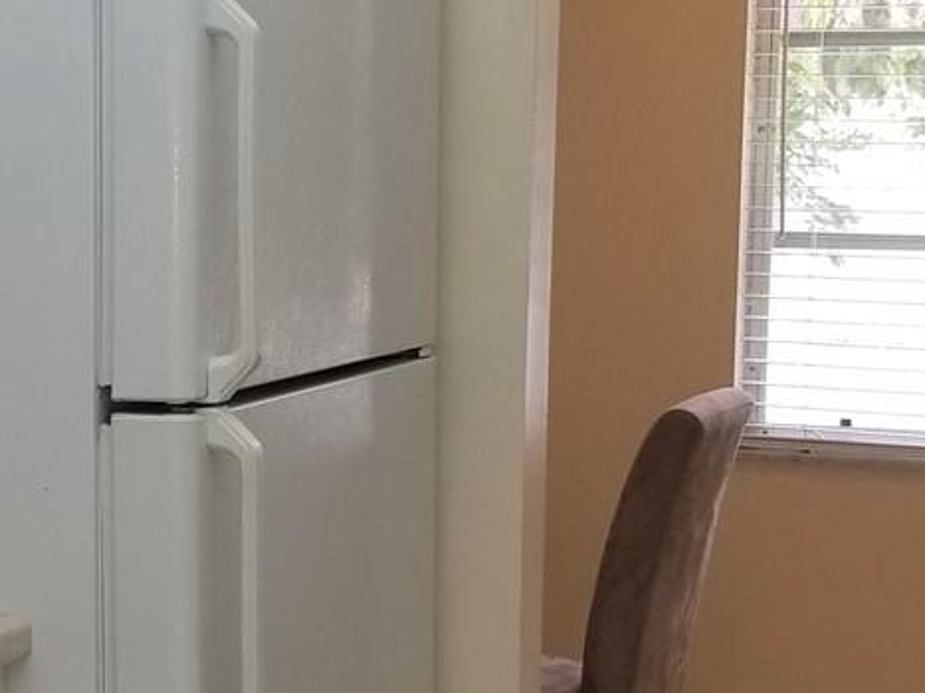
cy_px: 397
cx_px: -158
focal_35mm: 89
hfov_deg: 20.7
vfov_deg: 16.6
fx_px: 2378
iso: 80
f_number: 1.7
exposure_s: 1/120
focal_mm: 4.3
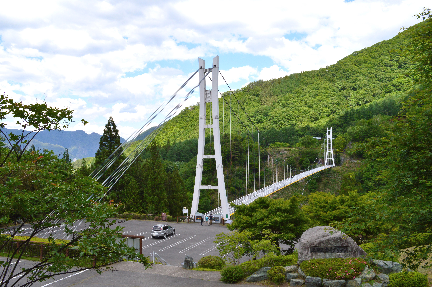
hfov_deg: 57.3
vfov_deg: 39.9
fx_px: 396
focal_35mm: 33
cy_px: 144
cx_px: 216
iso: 400
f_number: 10
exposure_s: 1/400
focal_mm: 22
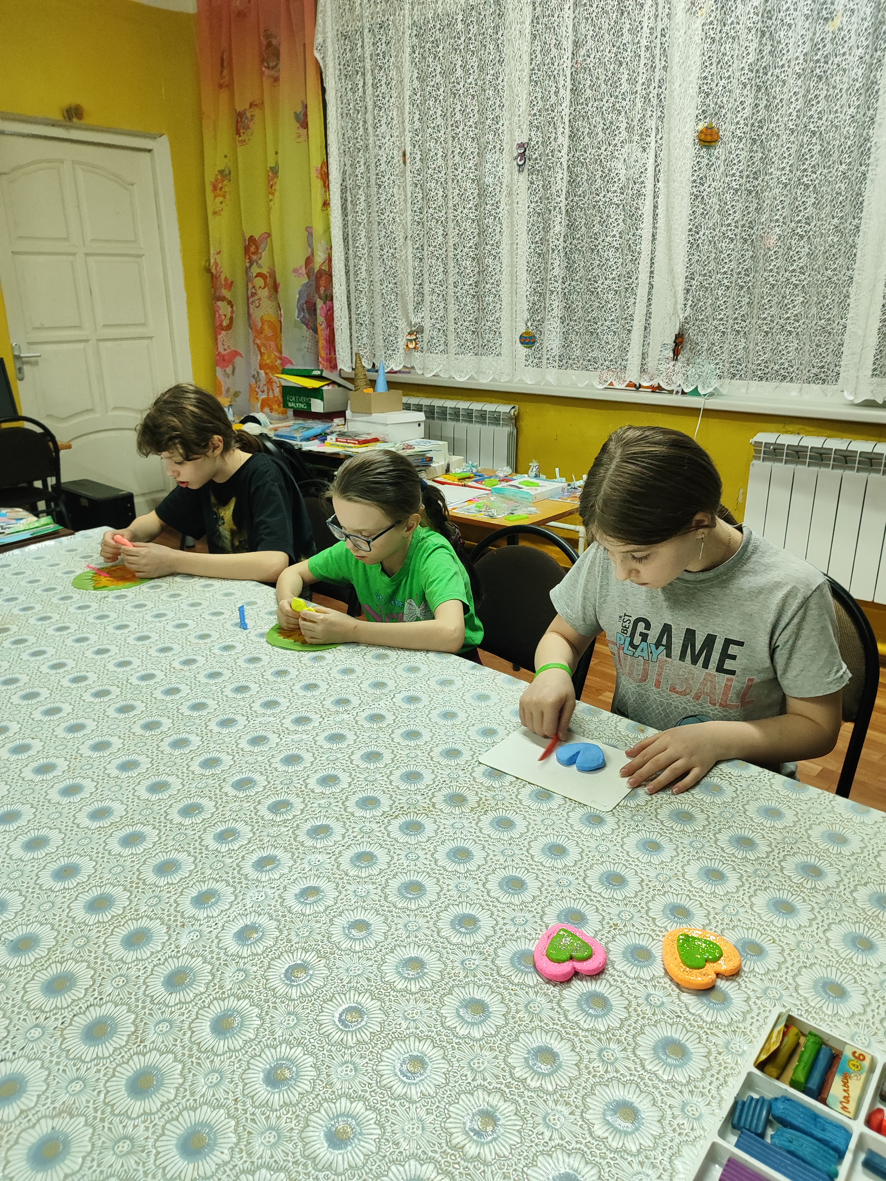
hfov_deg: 56.8
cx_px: 443
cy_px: 590
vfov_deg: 71.6
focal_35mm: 24
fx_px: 819
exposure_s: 1/50
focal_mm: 5.89
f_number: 1.89
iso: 811
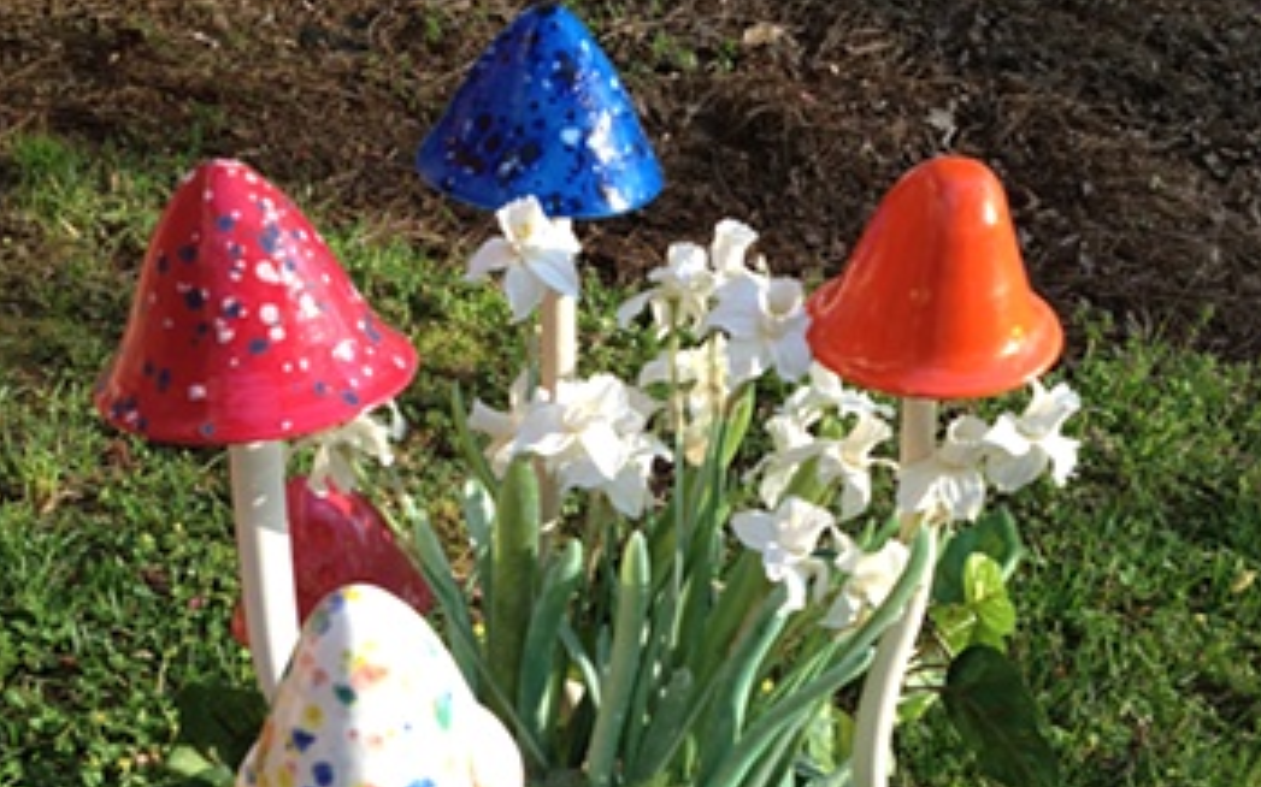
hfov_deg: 39.6
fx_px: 1752
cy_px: 657
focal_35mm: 51
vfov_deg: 24.8
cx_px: 632
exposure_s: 1/148
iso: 64
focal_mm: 4.3
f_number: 2.4
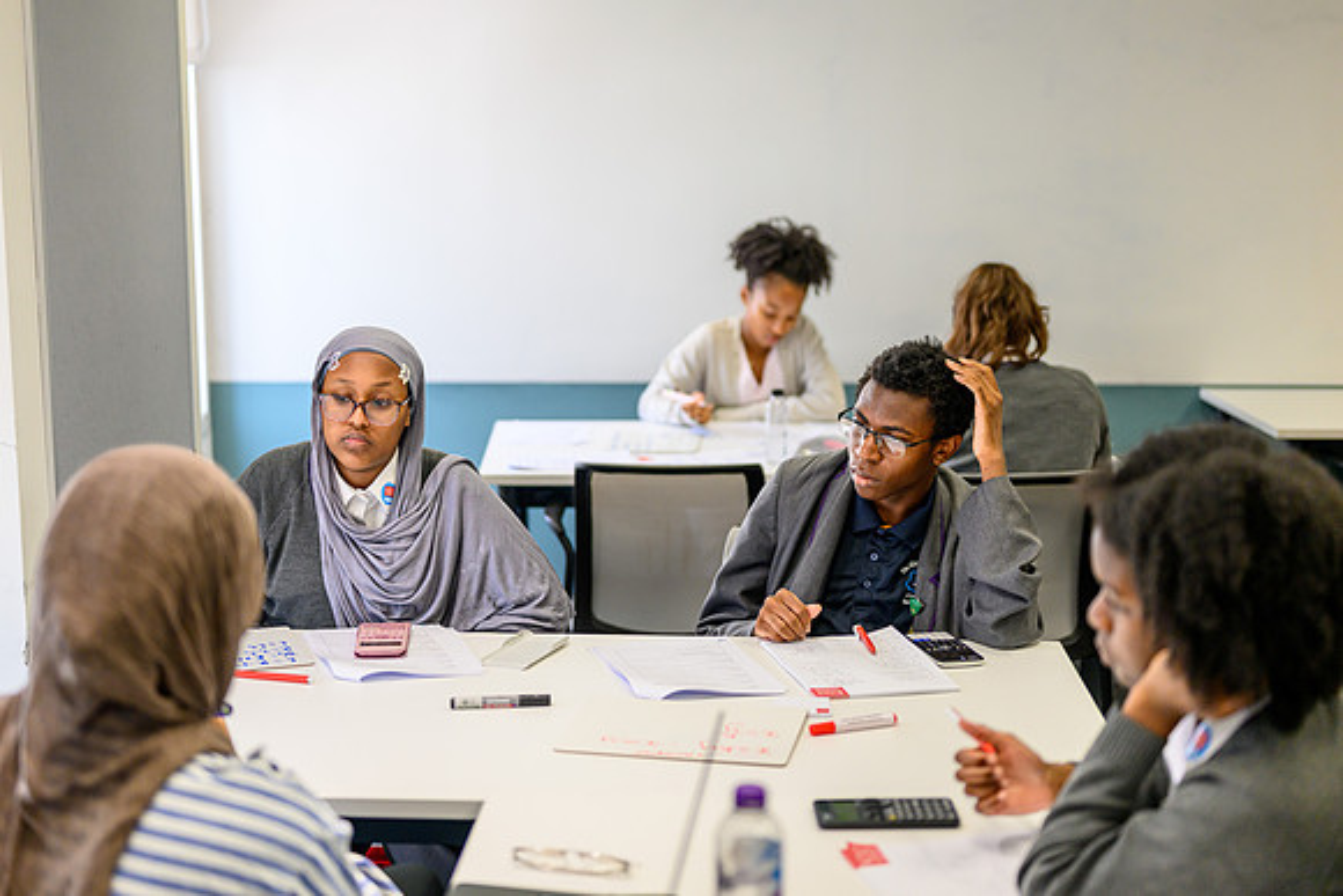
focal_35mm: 50
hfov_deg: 39.6
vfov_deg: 27.0
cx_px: 672
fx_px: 1866
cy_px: 448
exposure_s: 1/640
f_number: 1.8
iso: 900
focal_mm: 50
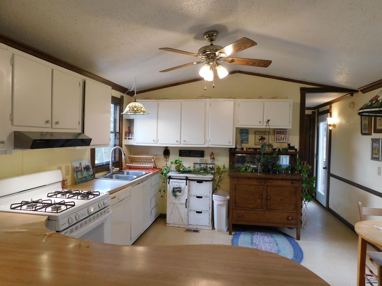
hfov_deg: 73.9
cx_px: 191
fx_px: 254
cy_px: 143
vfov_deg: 58.9
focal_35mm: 23
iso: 125
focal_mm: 4
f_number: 3
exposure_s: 1/50
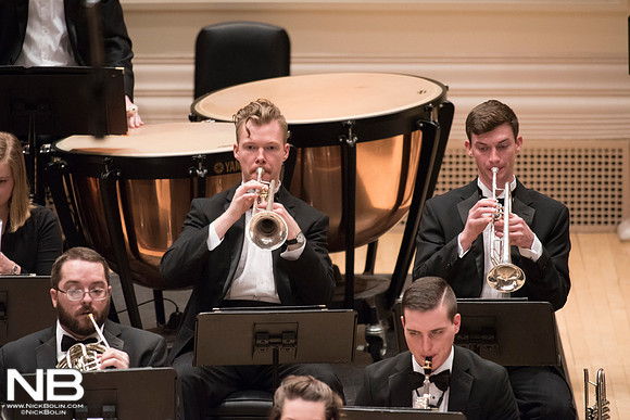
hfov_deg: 3.4
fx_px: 10502
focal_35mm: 600
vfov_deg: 2.3
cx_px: 315
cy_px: 210
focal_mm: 600
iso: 6400
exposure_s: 1/125
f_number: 5.6
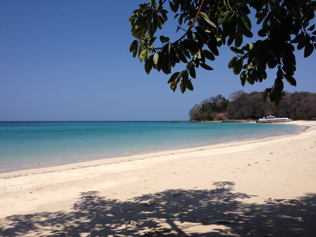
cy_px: 118
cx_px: 158
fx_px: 320
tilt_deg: -3.0
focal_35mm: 35
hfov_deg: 52.6
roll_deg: +0.6
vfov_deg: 40.7
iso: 50
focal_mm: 4.28
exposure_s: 1/3460
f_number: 2.4
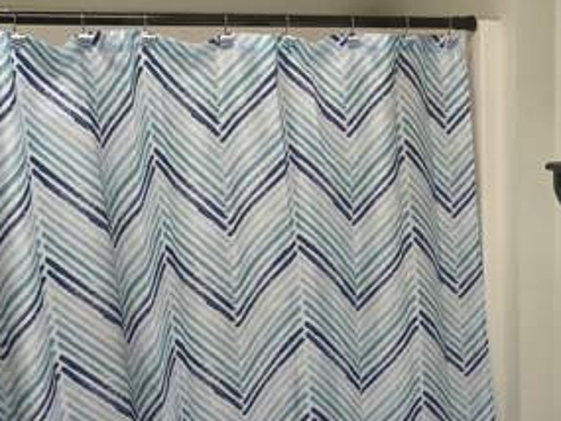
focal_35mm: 73
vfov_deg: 20.0
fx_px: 1184
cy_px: 334
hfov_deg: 24.7
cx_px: 632
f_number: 1.8
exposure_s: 1/121
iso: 80
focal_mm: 4.25
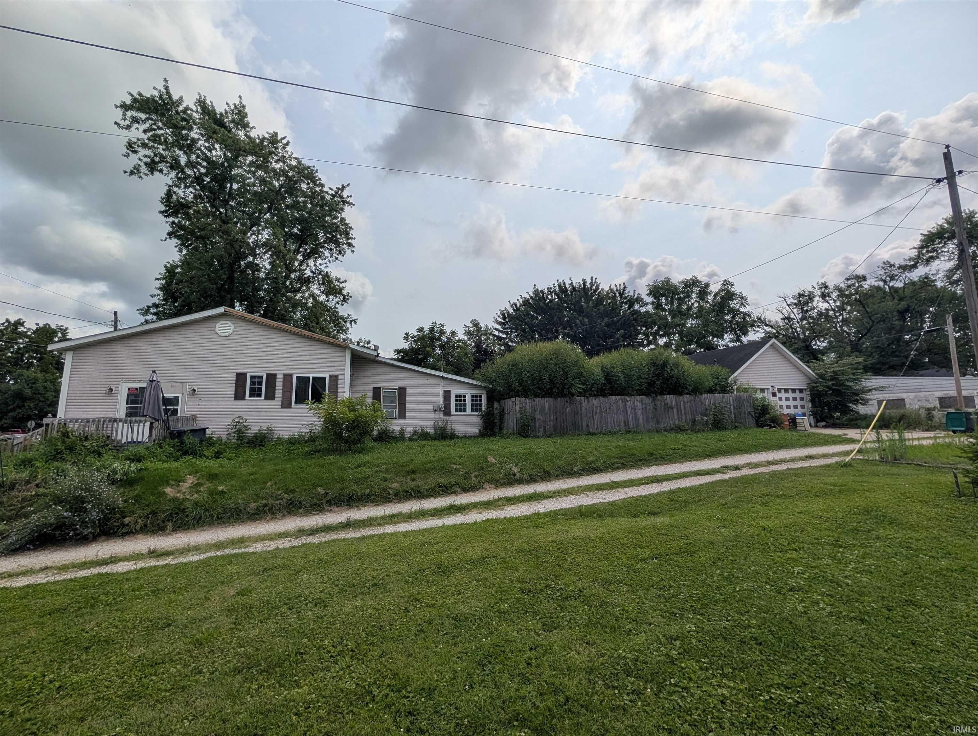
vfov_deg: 94.6
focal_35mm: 12
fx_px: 340
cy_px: 368
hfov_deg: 110.5
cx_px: 489
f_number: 1.7
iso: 50
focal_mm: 2.02
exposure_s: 1/8333
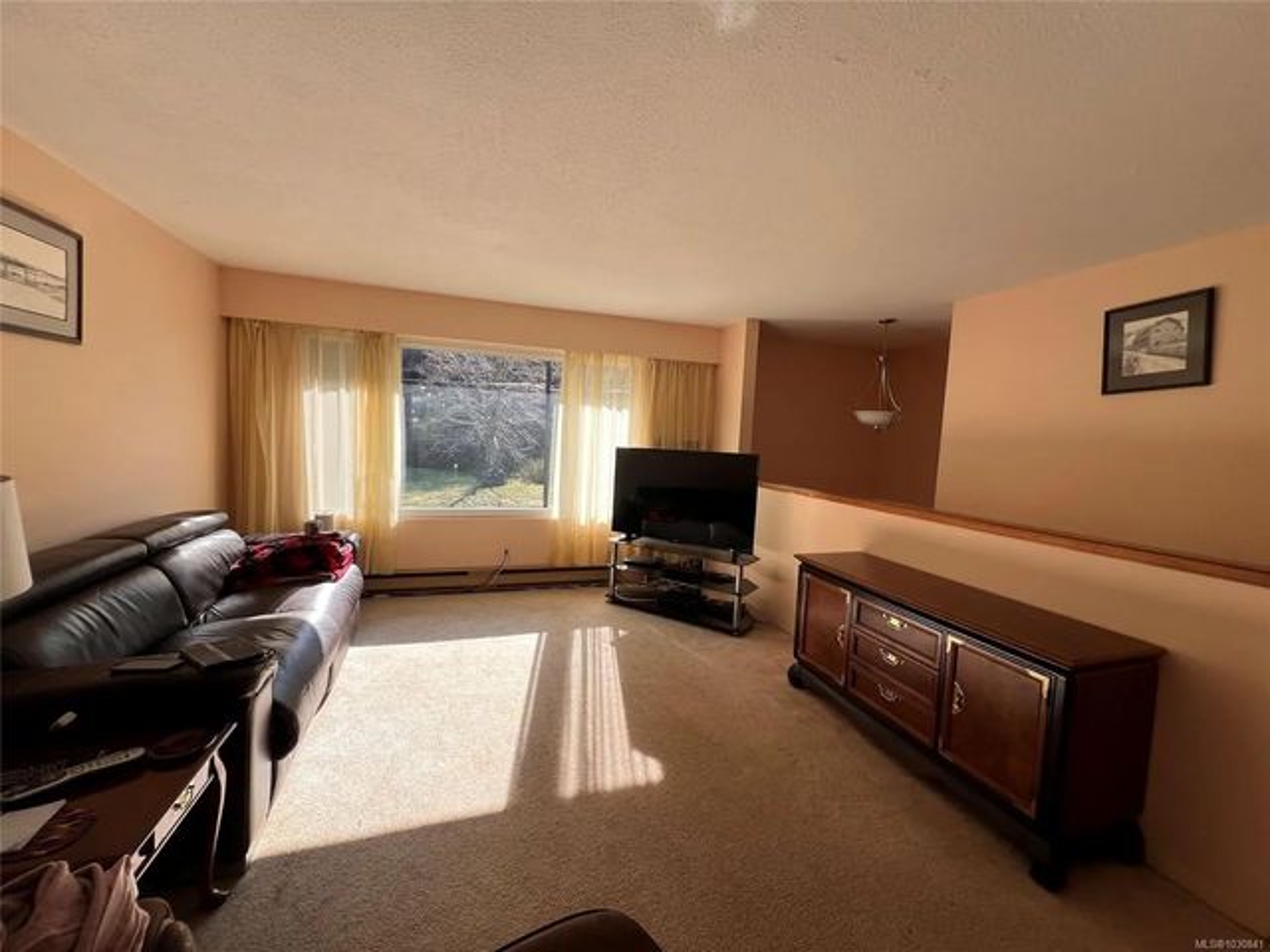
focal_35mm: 13
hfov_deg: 106.2
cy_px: 476
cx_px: 635
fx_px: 477
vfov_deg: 89.9
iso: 32
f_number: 1.8
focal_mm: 1.57
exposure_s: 1/198
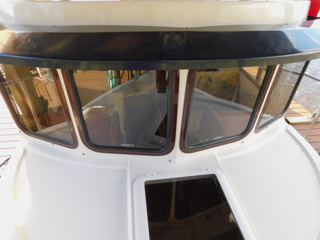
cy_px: 120
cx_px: 160
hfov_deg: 73.9
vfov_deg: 58.9
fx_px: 213
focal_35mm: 23
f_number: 3
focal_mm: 4
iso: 125
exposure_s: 1/125
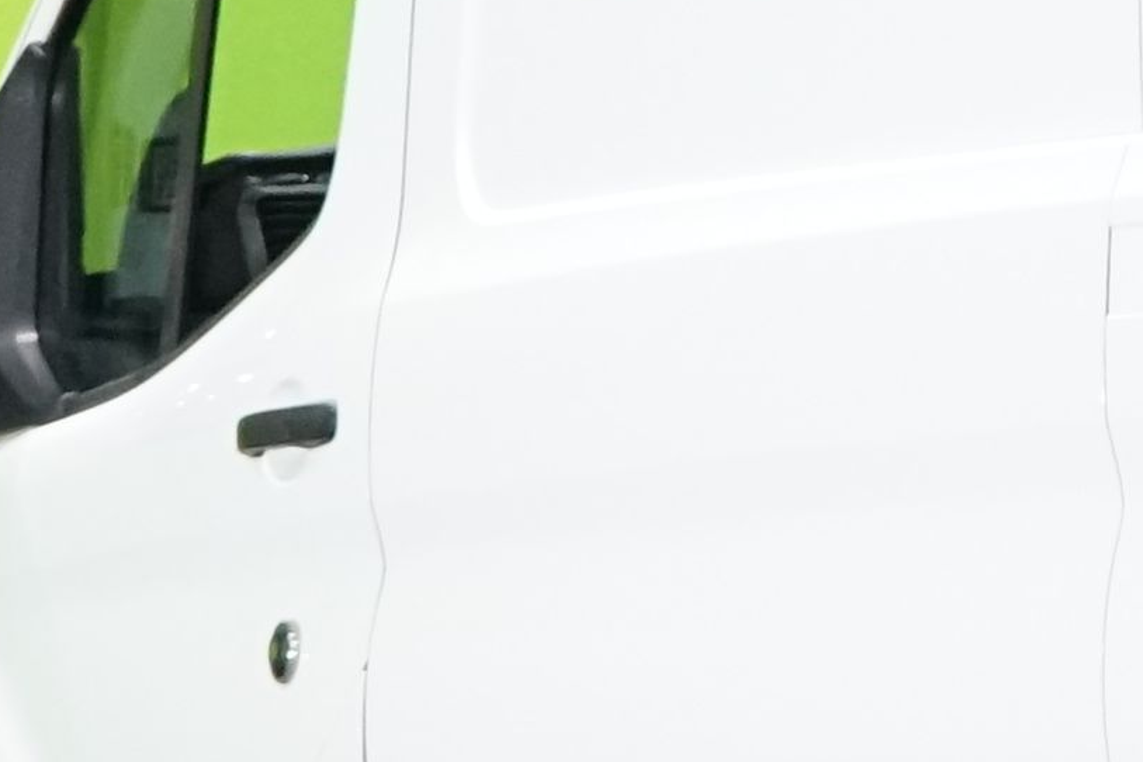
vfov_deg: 4.1
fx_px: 10540
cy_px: 91
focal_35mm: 332
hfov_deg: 6.0
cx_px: 2380
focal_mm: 45
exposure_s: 1/125
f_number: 4.5
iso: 3200
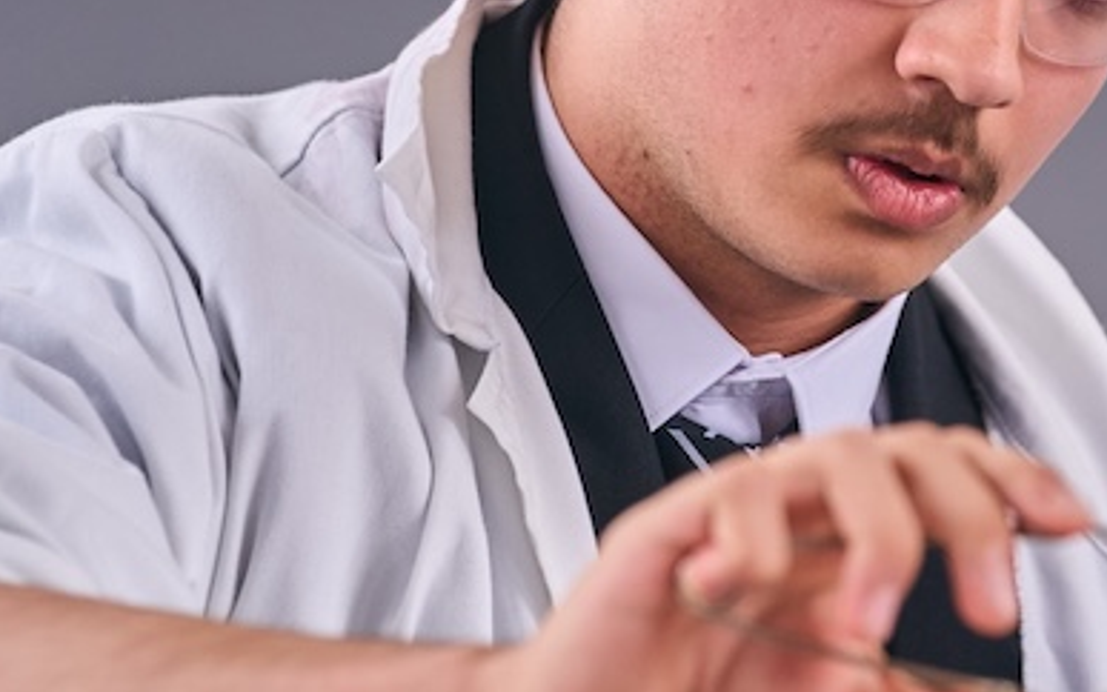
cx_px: 993
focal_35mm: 408
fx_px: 12311
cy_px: 233
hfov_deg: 5.1
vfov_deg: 3.2
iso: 1000
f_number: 4
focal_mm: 155
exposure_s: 1/160
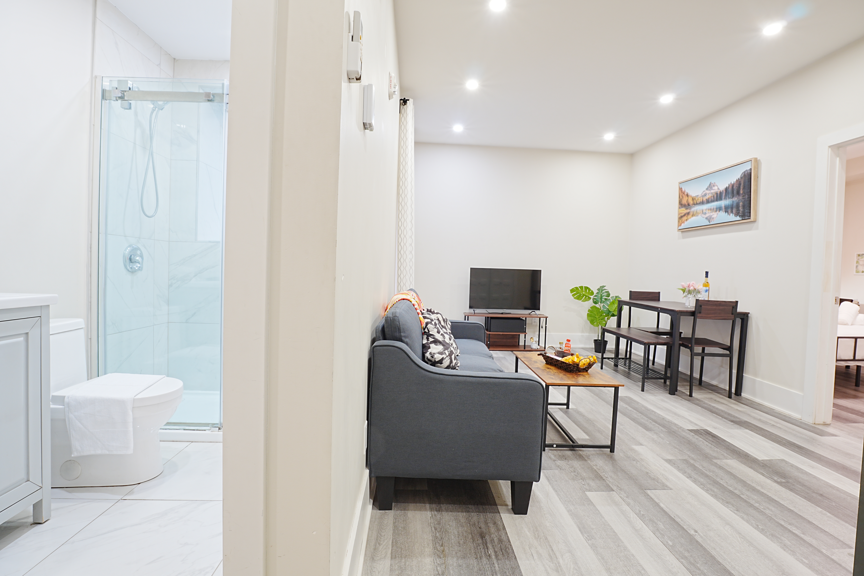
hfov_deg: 95.0
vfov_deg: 72.1
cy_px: 288
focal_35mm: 16
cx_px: 432
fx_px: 396
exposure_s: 1
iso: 100
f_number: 8
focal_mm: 11
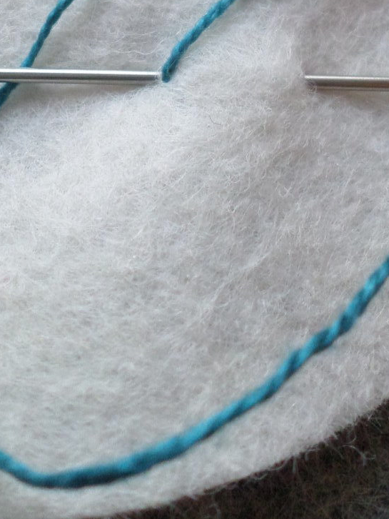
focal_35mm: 66
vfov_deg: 27.3
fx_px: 989
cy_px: -31
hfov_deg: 22.2
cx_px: 192
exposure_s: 1/30
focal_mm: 4.5
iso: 160
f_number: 2.5
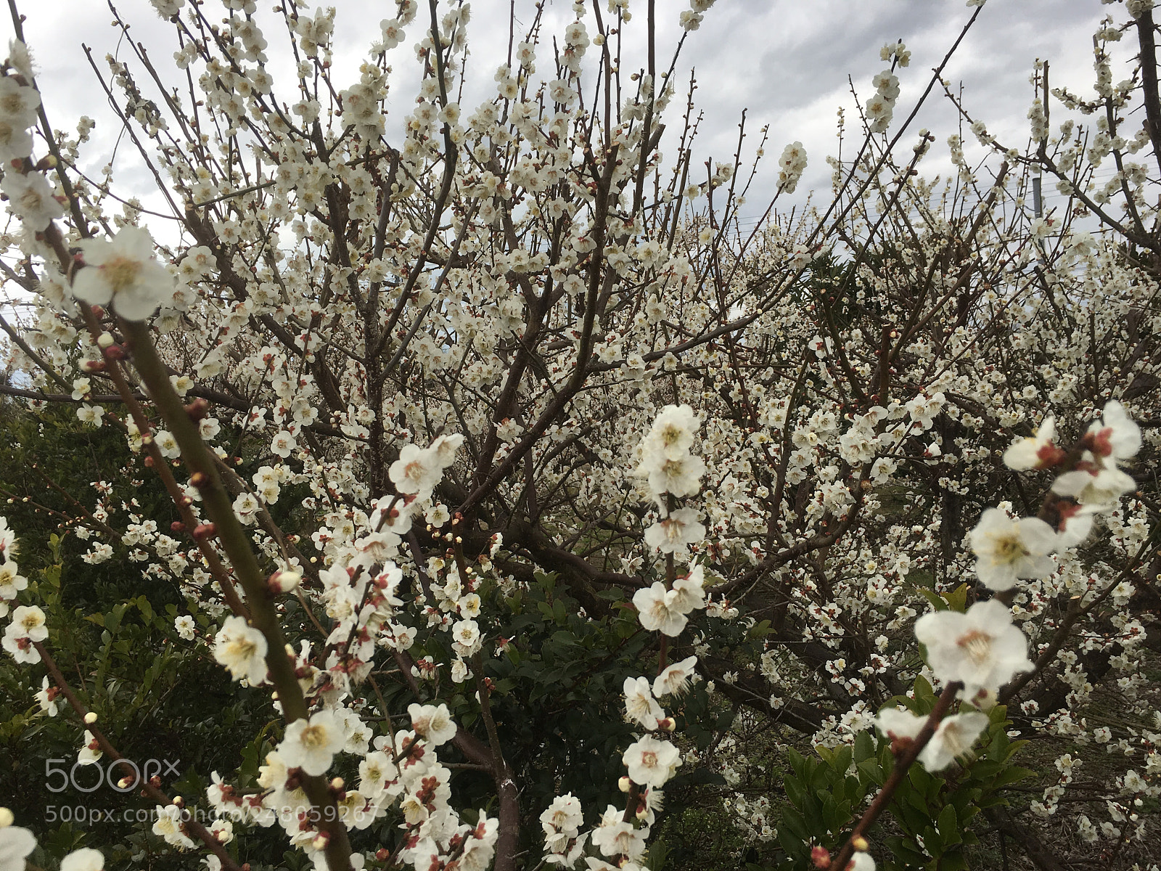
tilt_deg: -1.9
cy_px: 436
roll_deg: +2.5
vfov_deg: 48.2
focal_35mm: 29
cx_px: 580
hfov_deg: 61.7
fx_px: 973
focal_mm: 4.15
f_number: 2.2
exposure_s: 1/447
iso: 25
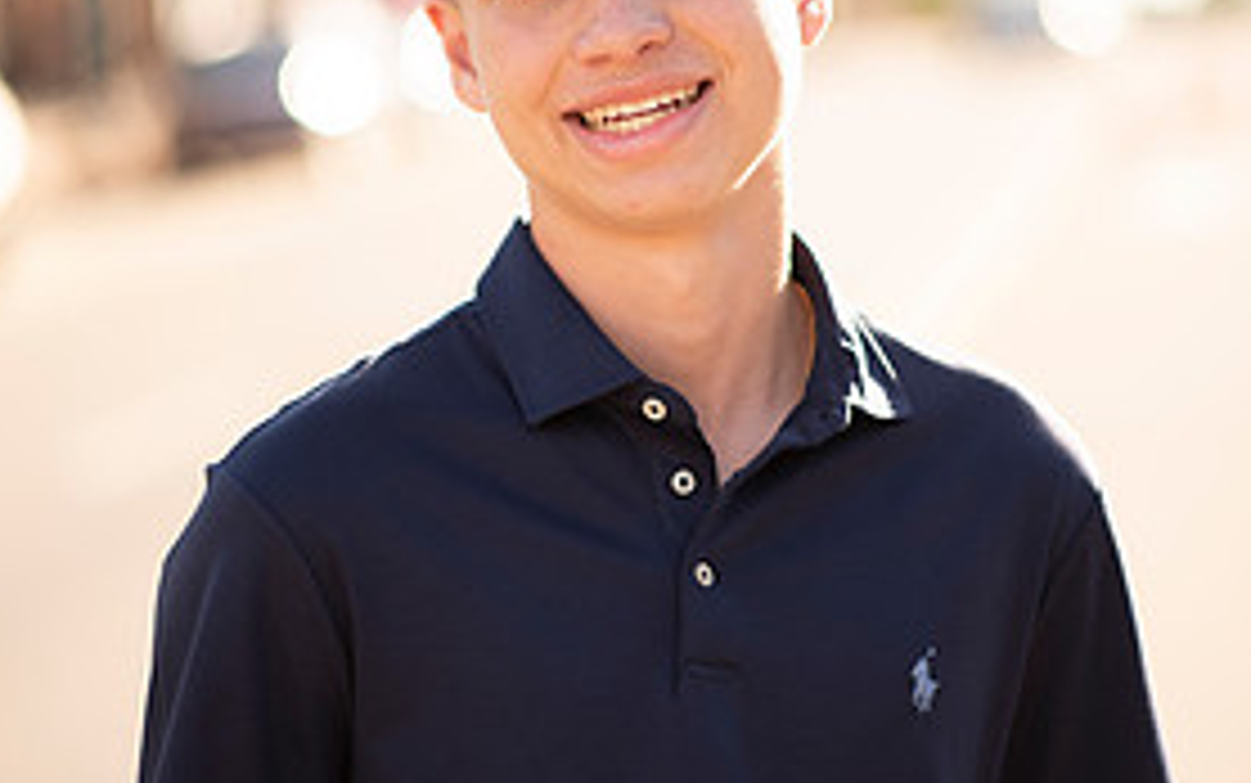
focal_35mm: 140
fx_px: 4775
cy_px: 266
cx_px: 608
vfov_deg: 9.4
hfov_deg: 14.9
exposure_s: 1/1600
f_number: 1.8
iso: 125
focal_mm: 85
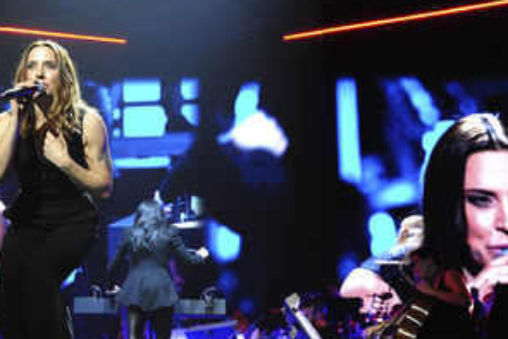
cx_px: 200
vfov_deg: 23.4
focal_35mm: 58
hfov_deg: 34.3
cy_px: 206
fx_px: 819
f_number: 3.5
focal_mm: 38
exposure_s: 1/160
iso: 1600
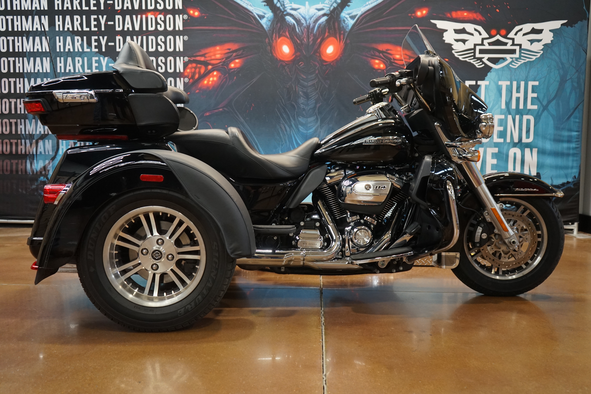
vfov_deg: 41.1
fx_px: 525
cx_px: 296
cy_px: 197
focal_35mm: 32
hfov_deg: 58.7
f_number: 4
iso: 1600
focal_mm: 32
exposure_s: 1/160
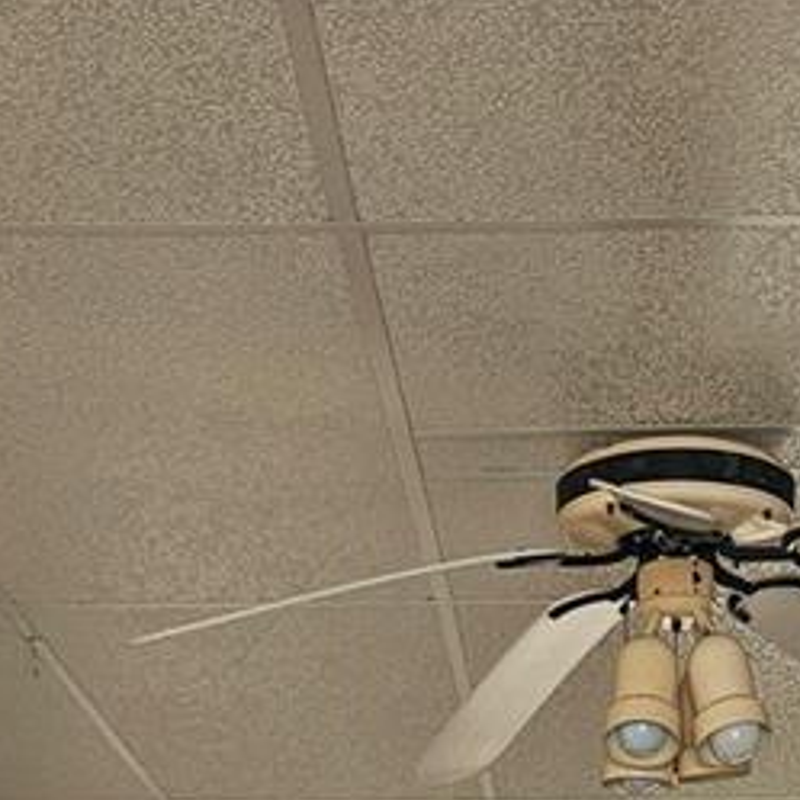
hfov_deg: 17.6
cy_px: 1892
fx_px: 2562
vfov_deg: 13.4
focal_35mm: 98
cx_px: 639
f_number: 1.8
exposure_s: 1/120
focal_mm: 5.4
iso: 40
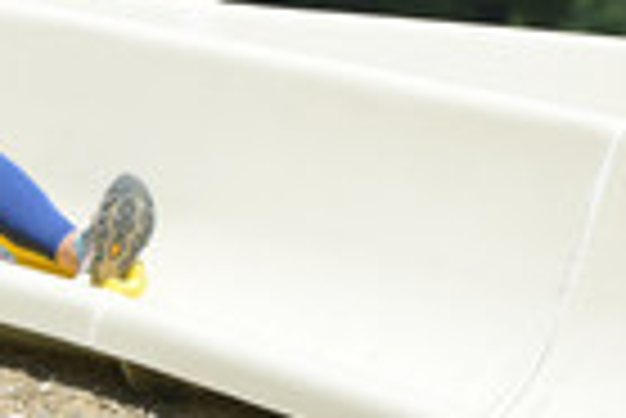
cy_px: 227
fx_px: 9765
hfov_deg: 3.7
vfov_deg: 2.5
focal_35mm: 561
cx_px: -198
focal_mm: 195
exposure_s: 1/1250
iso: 400
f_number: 6.3
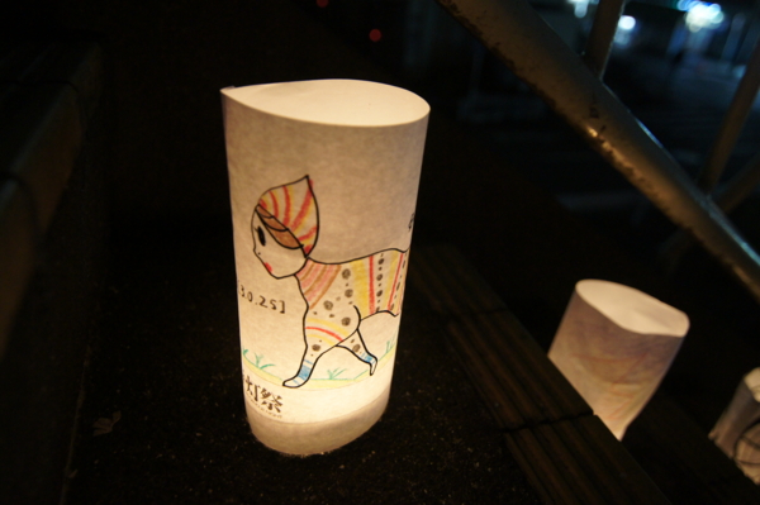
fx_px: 506
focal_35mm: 24
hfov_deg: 73.8
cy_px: 252
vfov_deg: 53.1
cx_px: 380
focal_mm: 16
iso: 1600
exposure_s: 1/25
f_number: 2.8
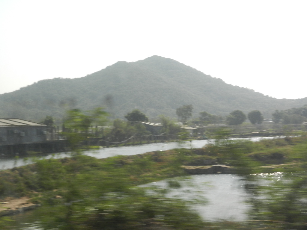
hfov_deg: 32.2
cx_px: 154
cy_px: 115
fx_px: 532
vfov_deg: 24.4
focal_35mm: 60
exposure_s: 1/125
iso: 200
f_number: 4.5
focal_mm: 10.9
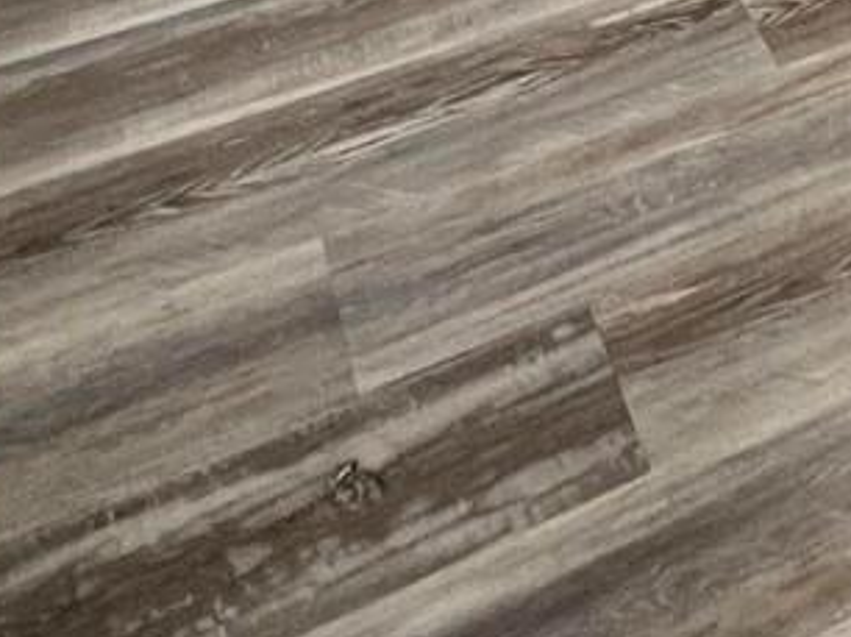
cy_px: -1015
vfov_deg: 13.4
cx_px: 895
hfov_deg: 26.7
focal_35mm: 68
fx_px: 1670
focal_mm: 1.57
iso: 160
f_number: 1.8
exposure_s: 1/60
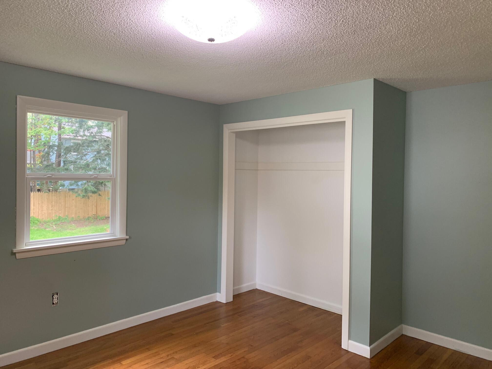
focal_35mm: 26
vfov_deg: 53.1
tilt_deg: -0.6
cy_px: 184
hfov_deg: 67.3
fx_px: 370
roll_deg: -0.8
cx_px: 246
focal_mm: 4.25
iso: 100
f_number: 1.8
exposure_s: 1/60
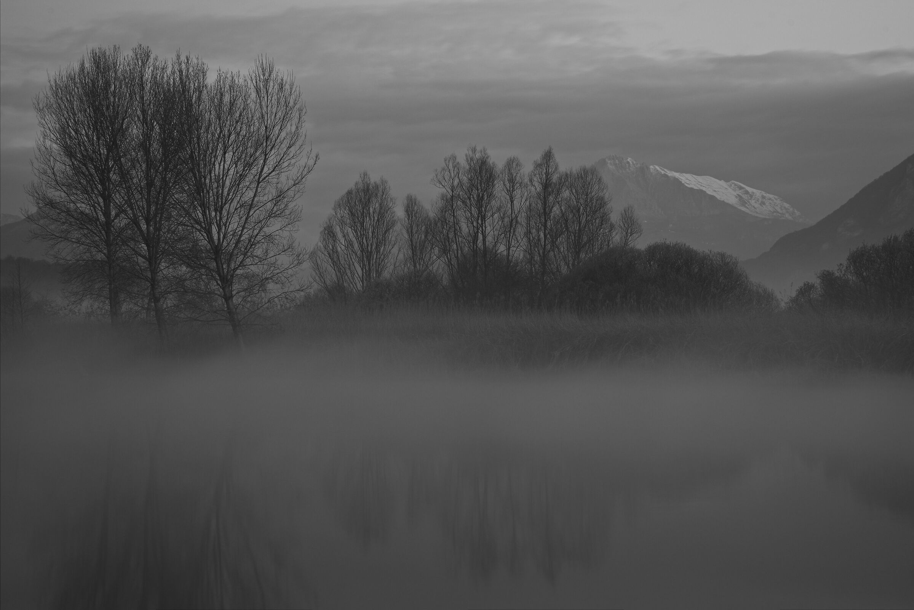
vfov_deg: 19.5
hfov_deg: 28.8
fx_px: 1777
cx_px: 457
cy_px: 305
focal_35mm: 70
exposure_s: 5
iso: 125
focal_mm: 70
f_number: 11
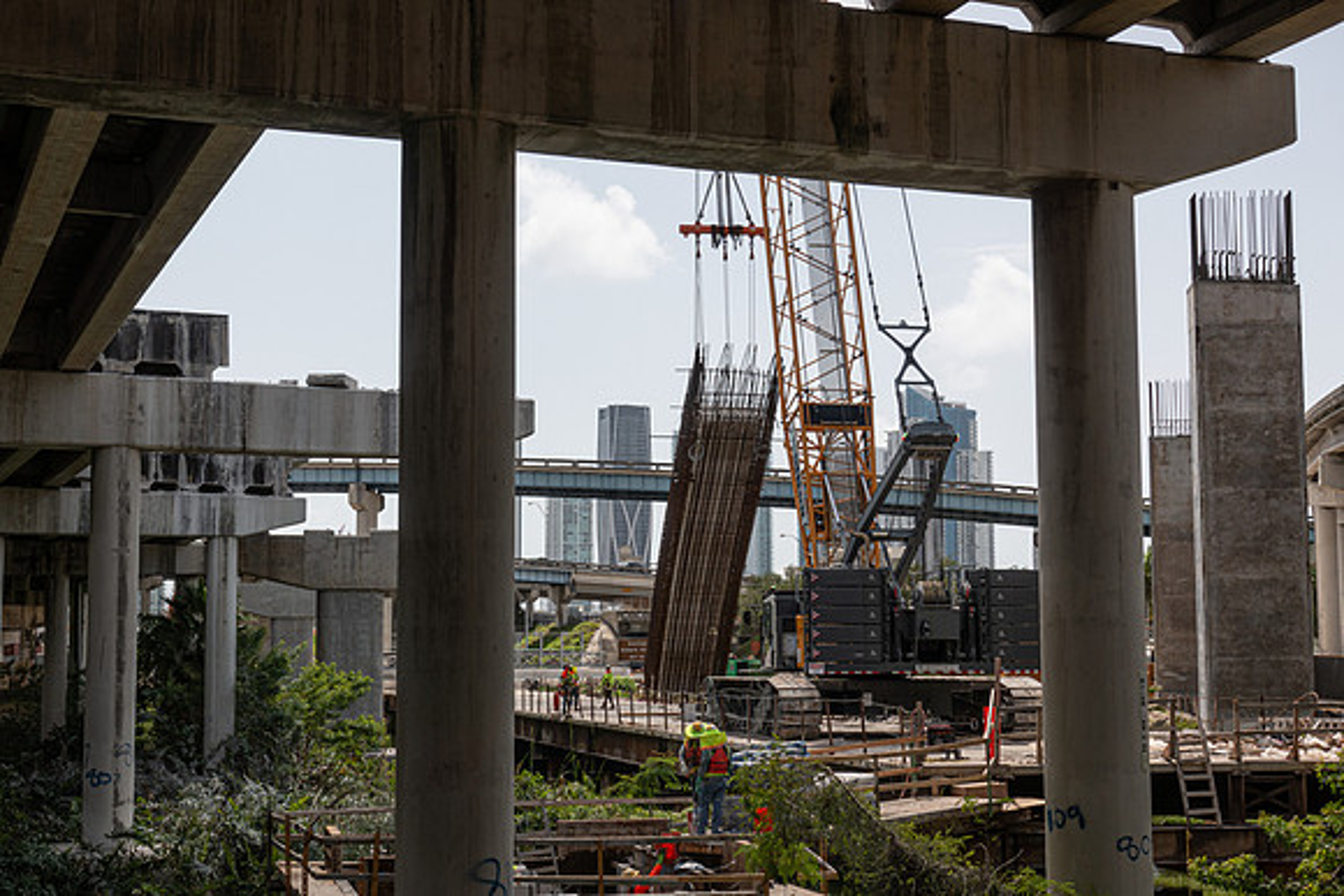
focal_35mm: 55
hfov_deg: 36.2
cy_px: 448
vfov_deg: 24.6
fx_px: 2054
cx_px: 672
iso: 125
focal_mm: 20.05
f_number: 7.1
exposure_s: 1/500
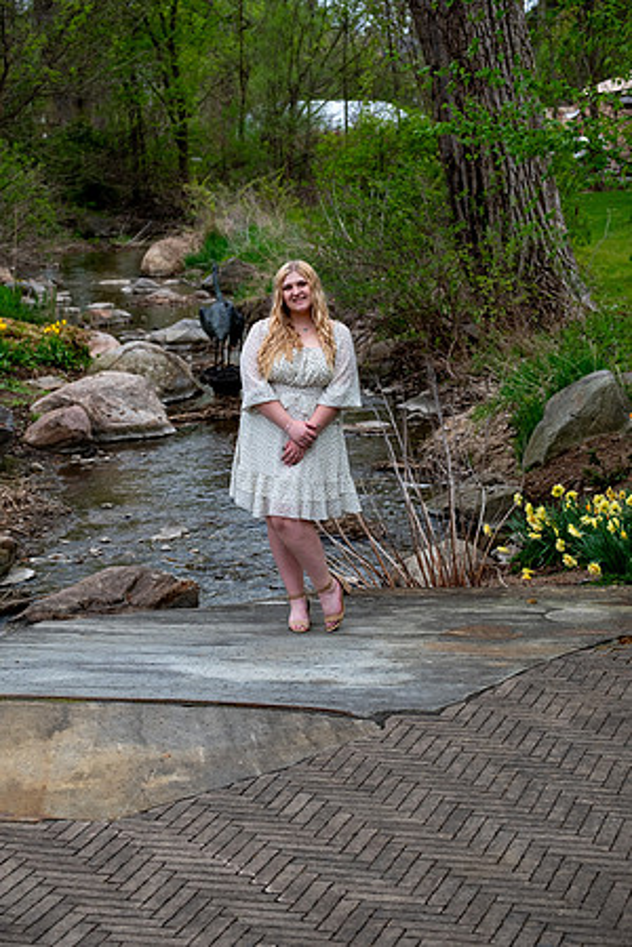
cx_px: 316
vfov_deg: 27.0
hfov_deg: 18.2
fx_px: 1975
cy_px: 474
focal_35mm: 75
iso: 250
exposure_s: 1/320
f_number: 4
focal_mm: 50
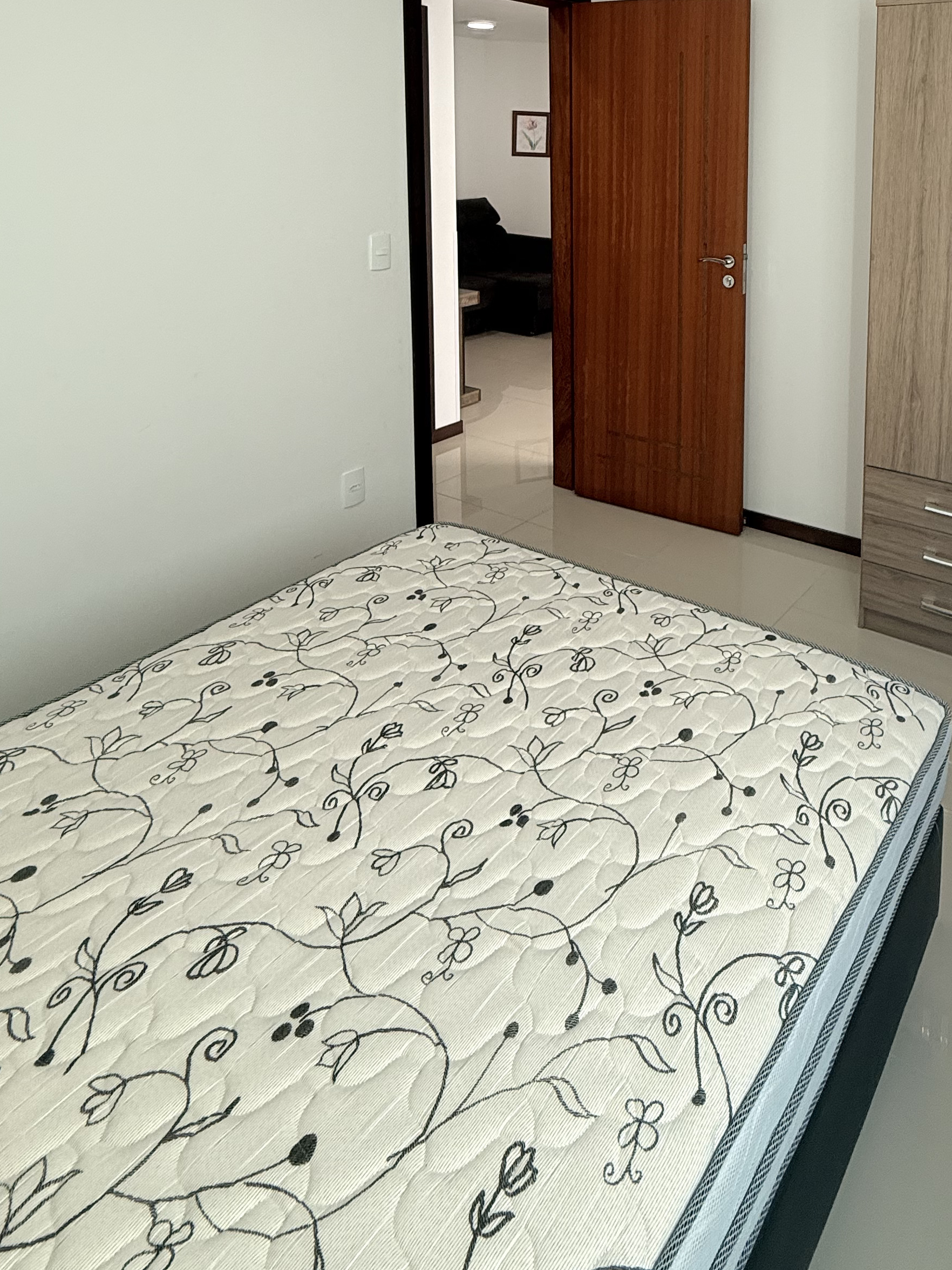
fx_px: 880
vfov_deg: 64.3
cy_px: 228
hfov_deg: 54.0
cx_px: 723
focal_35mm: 24
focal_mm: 2.22
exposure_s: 1/99
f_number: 2.2
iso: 100
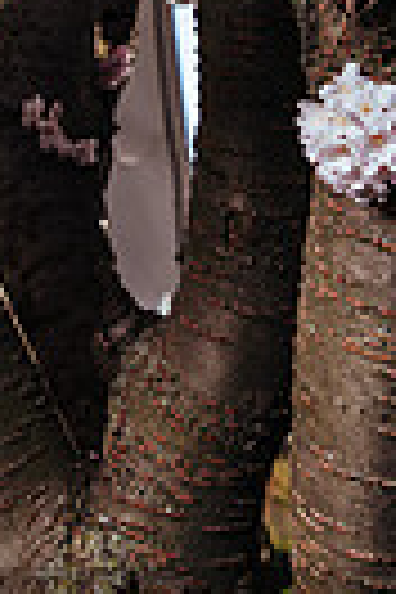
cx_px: -509
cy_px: 126
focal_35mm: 143
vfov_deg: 14.3
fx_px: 2359
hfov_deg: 8.8
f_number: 4
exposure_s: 1/200
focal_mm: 32
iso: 64
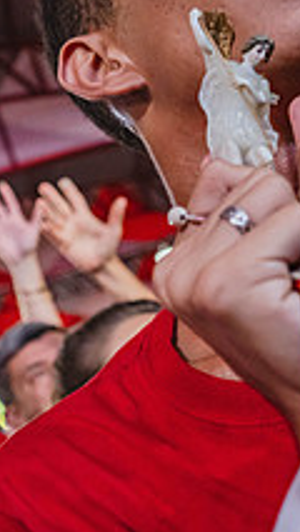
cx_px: 270
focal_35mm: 53
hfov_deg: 22.1
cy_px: 237
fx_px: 749
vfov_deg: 39.1
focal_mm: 24
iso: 2000
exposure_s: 1/250
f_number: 4
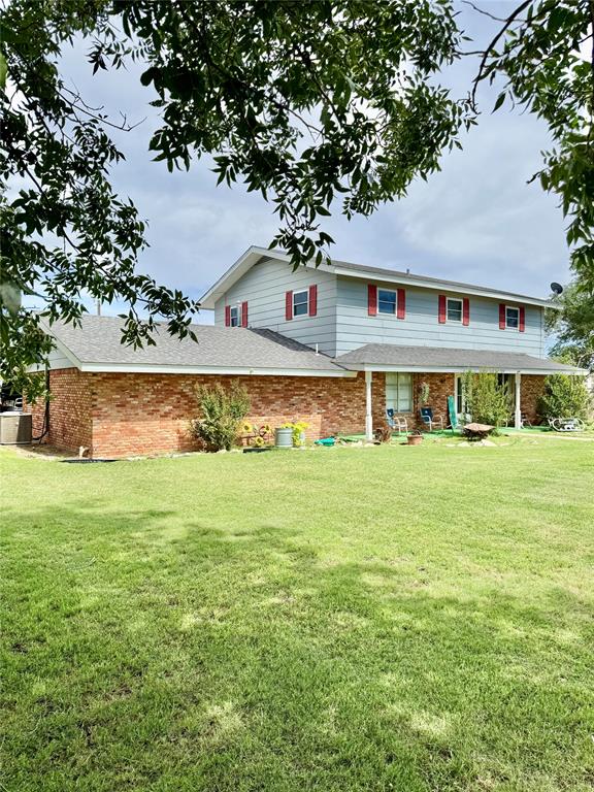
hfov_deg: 56.8
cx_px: 297
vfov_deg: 71.6
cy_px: 396
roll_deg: +0.1
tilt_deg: -0.3
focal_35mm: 24
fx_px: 549
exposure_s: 1/5814
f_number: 1.78
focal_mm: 6.76
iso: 80
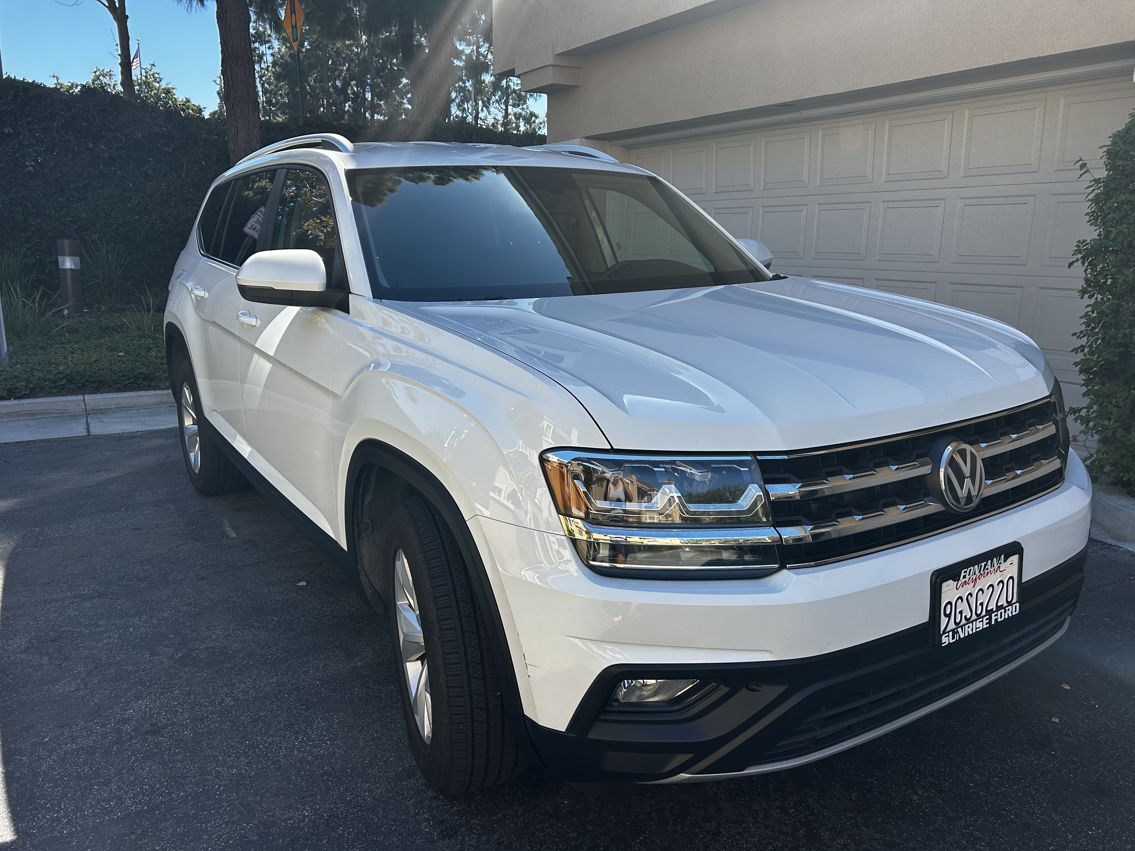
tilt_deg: -12.2
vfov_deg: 53.1
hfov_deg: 67.3
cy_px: 426
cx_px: 568
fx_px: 852
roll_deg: +0.0
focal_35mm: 26
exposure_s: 1/1135
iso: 50
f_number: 1.5
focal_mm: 5.7
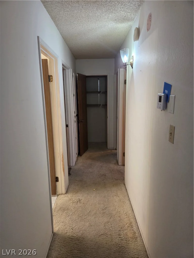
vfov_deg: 73.9
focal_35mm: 23
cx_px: 97
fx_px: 172
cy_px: 129
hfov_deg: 58.9
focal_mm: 5.4
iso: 400
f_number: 1.8
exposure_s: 1/120
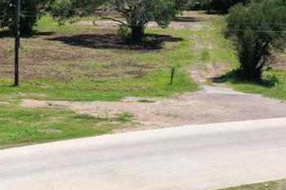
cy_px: 94
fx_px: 651
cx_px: 20
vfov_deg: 16.6
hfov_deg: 24.0
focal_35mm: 82
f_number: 5.6
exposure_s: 1/400
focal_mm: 10.26
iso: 100
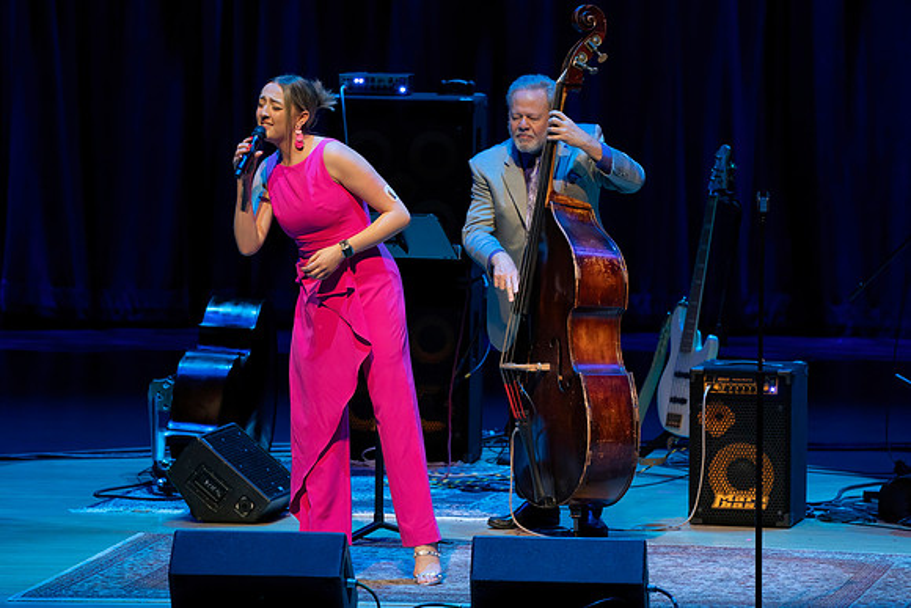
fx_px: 9213
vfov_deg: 3.8
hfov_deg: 5.7
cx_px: 456
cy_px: 304
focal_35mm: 364
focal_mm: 364
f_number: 5.6
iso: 3200
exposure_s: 1/250
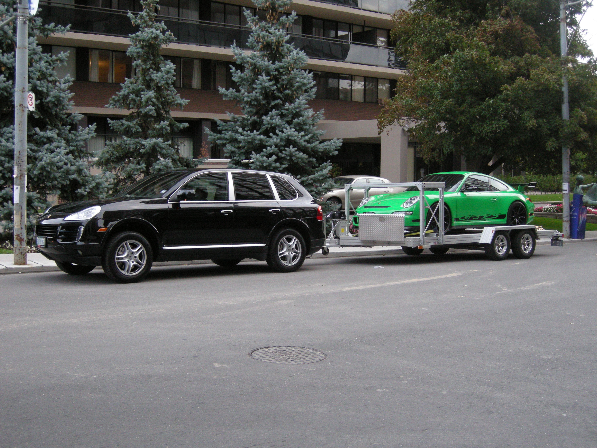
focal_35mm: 48
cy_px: 224
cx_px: 298
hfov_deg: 39.7
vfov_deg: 30.3
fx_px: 828
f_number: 3.1
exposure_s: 1/64
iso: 261
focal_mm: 10.1
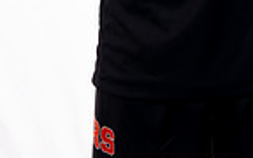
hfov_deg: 14.0
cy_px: -272
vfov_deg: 7.9
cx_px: 174
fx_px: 1027
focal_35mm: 149
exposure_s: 1/250
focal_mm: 27
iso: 125
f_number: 5.6
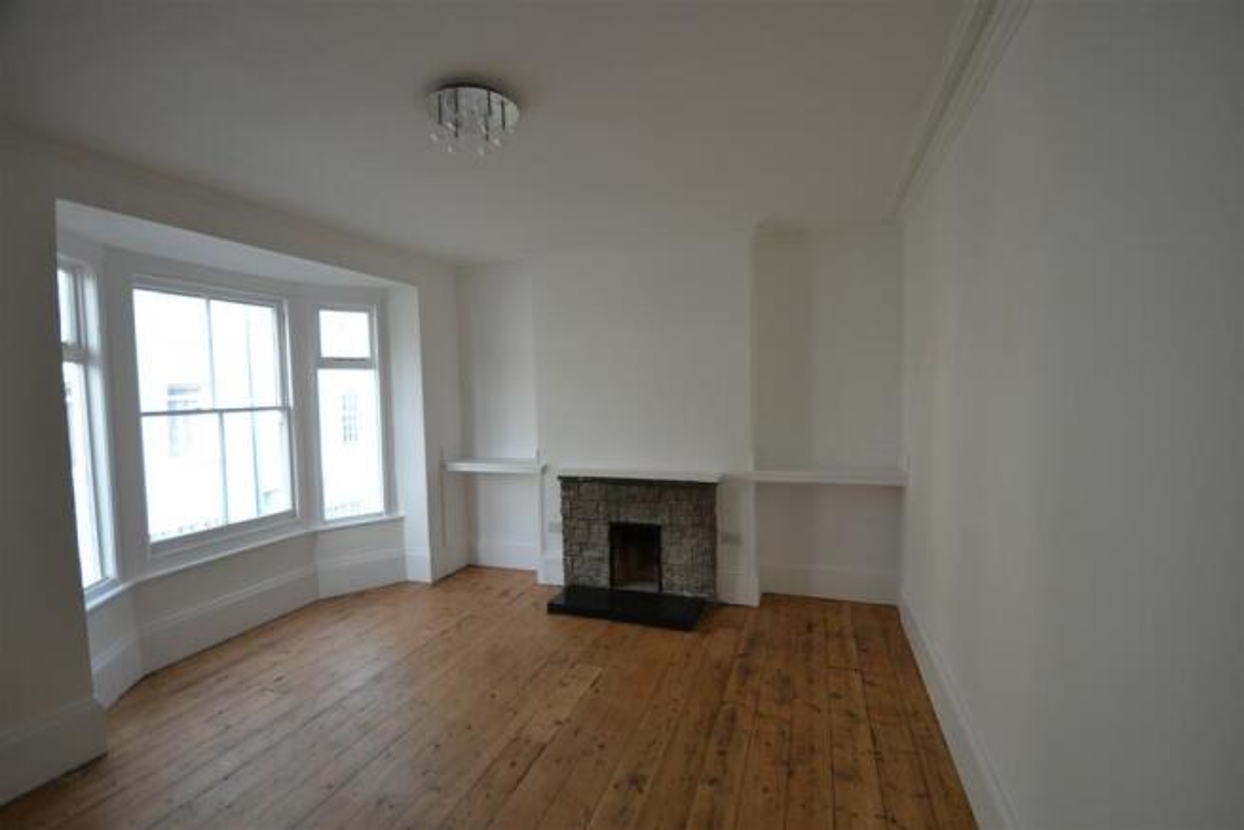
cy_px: 415
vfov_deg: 77.4
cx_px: 622
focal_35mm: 15
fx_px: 518
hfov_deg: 100.4
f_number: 5
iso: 400
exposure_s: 1/100
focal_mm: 10
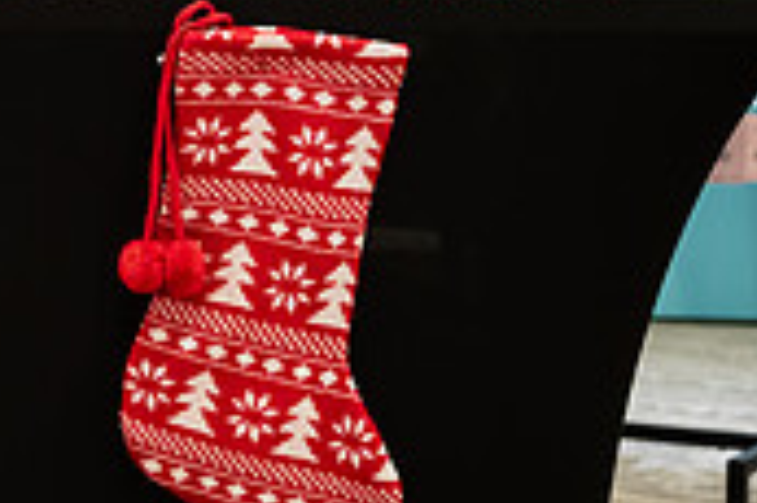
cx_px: -255
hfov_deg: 17.1
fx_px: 2353
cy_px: 322
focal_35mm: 112
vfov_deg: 12.2
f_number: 3.2
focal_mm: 32.5
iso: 1600
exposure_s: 1/160
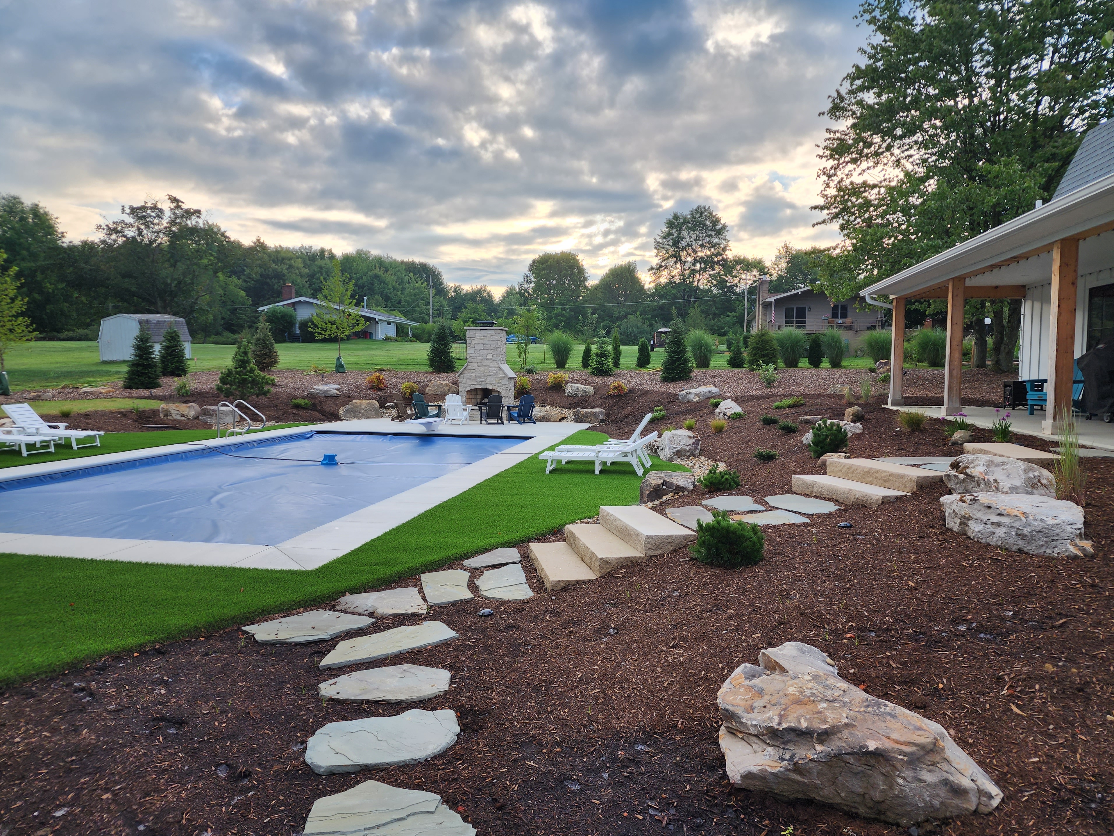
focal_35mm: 24
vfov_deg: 56.8
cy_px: 411
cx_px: 545
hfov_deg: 71.6
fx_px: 772
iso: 12
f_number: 1.8
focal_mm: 6.4
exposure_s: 1/259
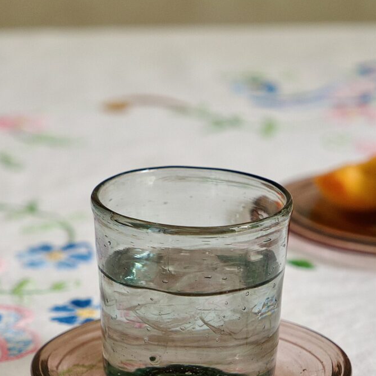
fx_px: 2101
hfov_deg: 10.2
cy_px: 269
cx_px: 187
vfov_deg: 10.2
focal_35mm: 171
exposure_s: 1/125
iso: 250
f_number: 4
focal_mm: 60
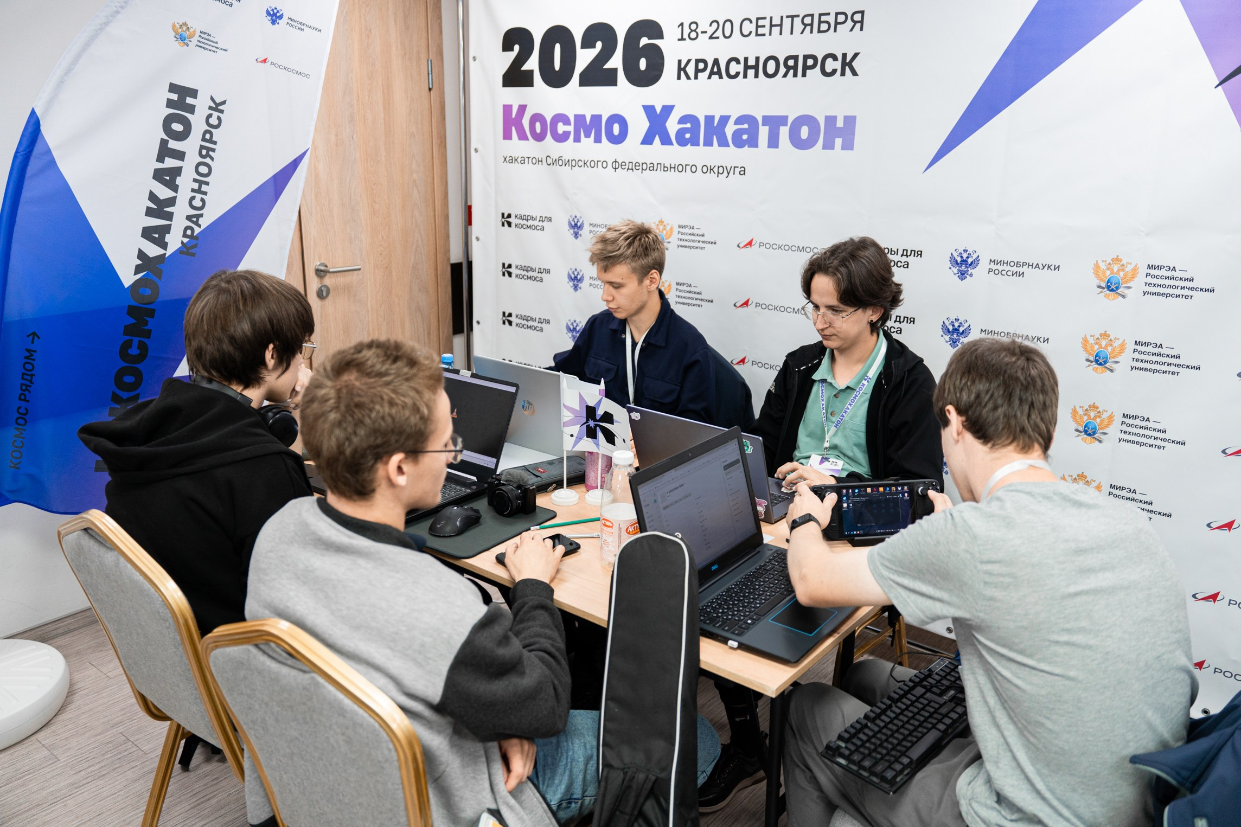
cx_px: 620
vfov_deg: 46.4
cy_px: 414
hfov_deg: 65.5
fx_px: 965
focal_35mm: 28
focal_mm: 28
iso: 640
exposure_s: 1/125
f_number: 2.8
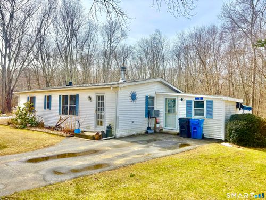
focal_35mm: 26
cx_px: 133
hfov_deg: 67.3
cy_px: 100
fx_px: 200
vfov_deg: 53.1
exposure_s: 1/2451
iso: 50
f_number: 1.6
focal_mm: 5.96
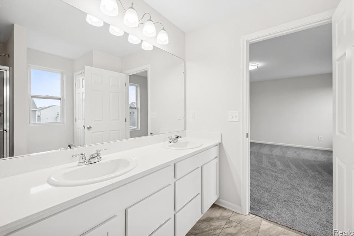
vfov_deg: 77.2
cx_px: 181
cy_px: 112
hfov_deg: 100.4
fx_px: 147
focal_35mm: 15
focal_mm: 14
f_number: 9
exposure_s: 1/3
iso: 100
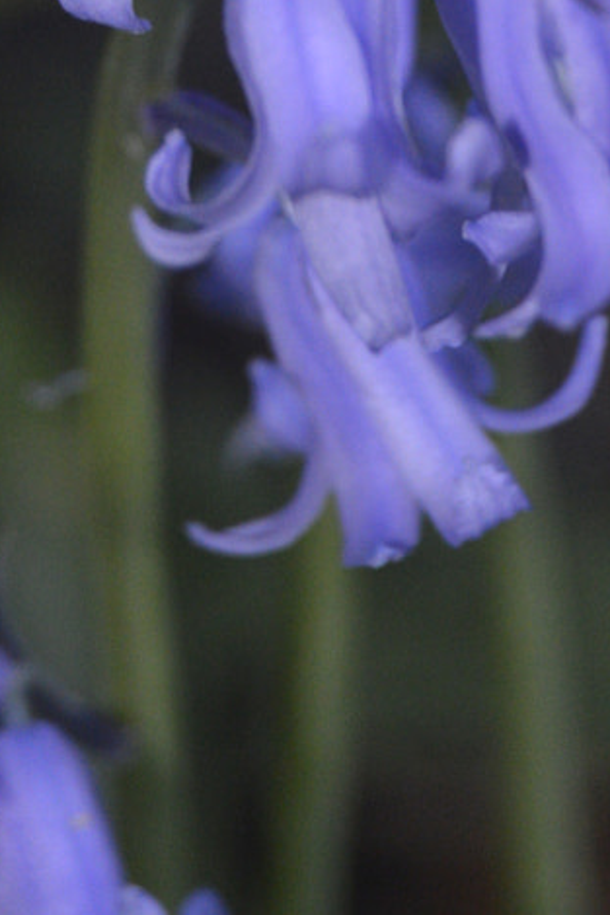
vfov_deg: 7.3
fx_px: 7139
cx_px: 88
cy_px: -222
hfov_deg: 4.9
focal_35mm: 281
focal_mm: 55
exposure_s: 1/60
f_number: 5.6
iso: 720
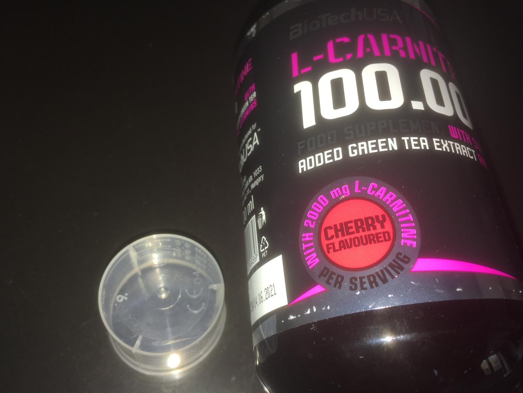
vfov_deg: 48.2
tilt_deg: -62.7
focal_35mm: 29
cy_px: 196
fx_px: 438
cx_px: 262
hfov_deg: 61.7
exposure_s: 1/55
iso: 25
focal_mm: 4.15
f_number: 2.2
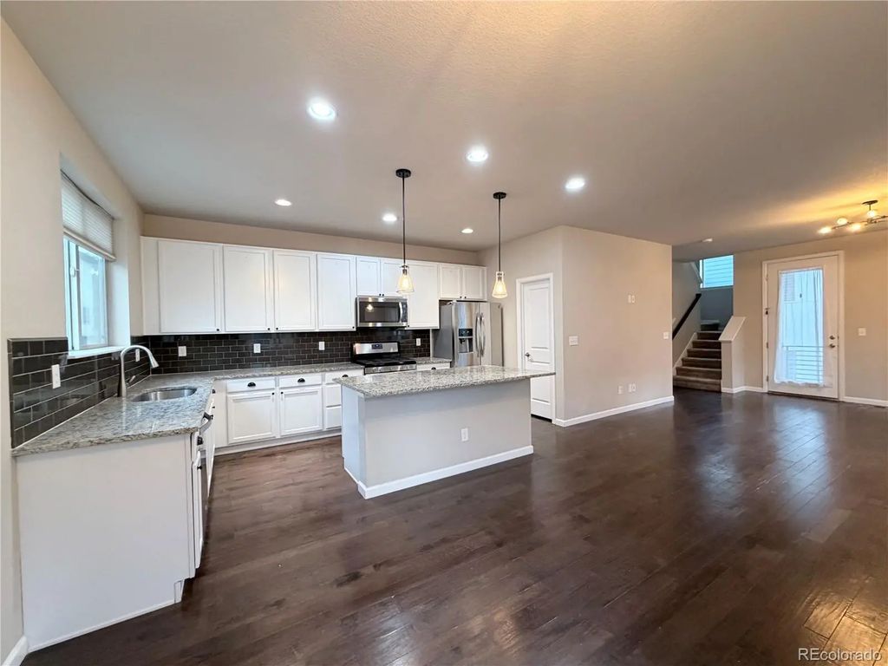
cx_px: 444
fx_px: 359
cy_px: 333
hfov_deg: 102.1
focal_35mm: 14
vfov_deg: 85.7
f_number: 2.2
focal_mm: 2.22
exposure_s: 1/60
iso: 320
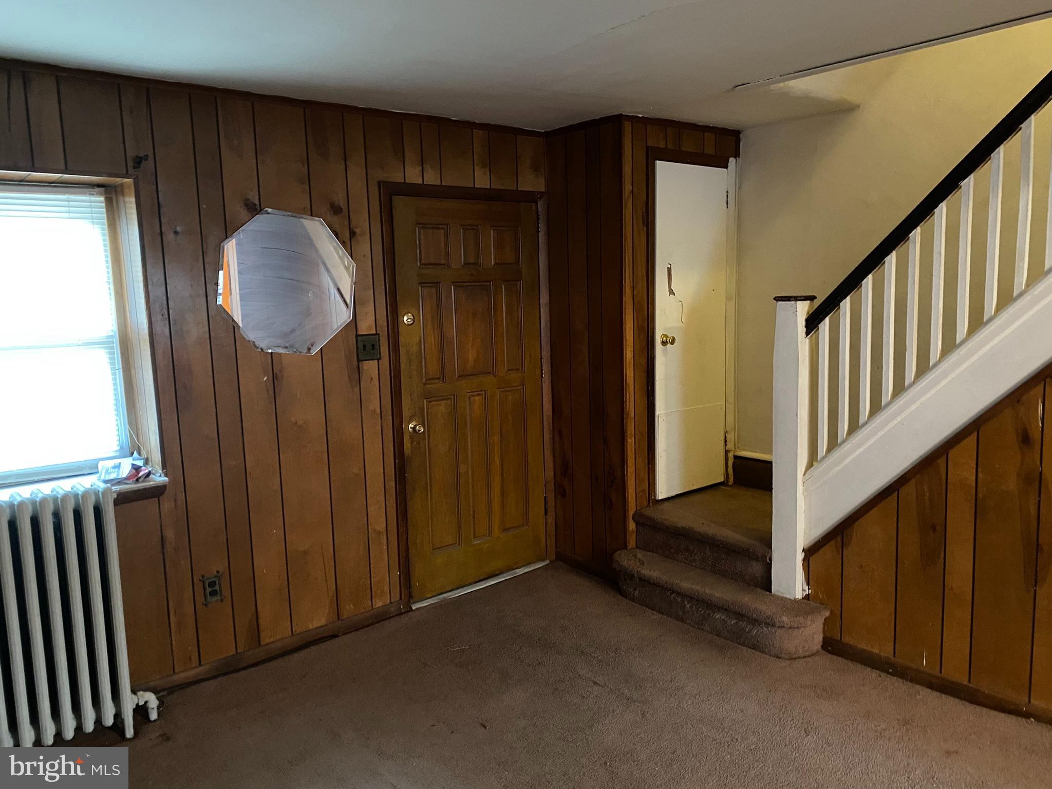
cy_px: 394
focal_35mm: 26
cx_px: 526
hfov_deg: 67.3
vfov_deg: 53.1
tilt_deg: -7.7
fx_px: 790
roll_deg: +1.8
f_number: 1.8
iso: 800
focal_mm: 4.25
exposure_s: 1/24
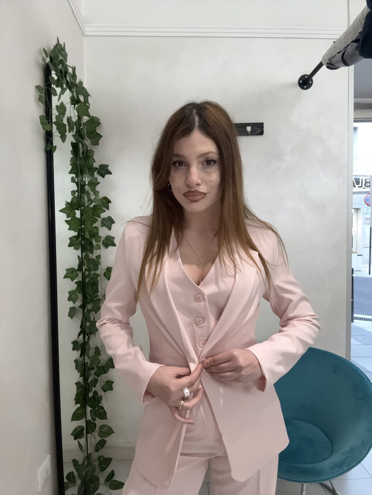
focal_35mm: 23
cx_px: 186
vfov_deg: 73.9
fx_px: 330
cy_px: 248
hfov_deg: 58.9
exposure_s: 1/50
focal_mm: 2.69
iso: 125
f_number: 1.9
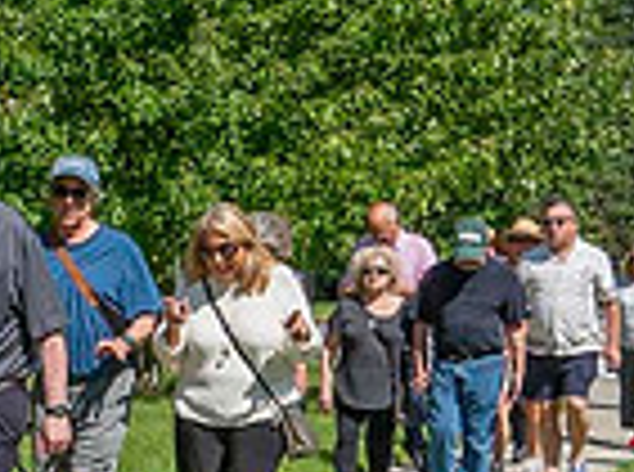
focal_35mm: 99
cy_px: 366
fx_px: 1809
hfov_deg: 18.0
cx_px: -288
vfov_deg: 14.8
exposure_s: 1/1600
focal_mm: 12
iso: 400
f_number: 6.3
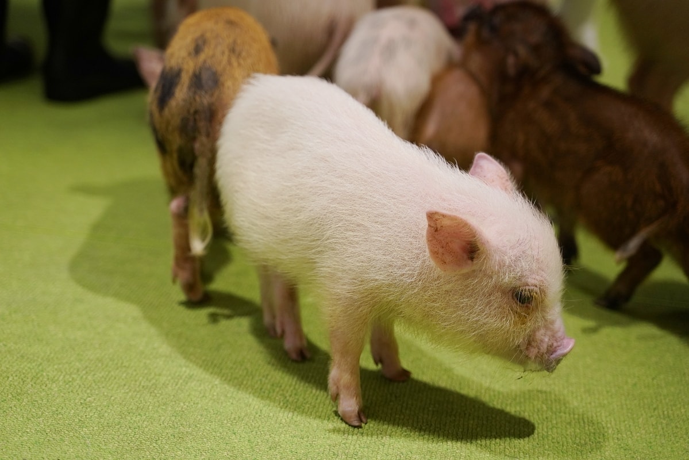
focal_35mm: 68
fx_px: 1302
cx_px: 344
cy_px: 230
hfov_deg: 29.6
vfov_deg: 20.0
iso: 1600
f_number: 3.2
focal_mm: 68
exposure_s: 1/160
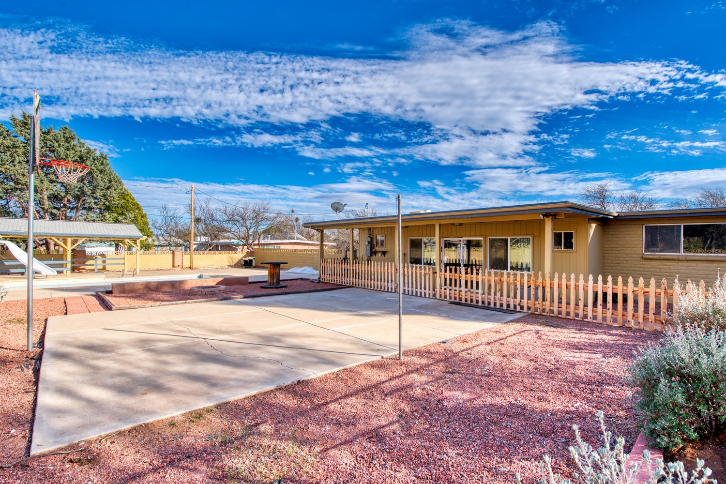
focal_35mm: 16
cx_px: 363
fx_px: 323
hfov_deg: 96.7
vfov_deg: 73.7
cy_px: 242
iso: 100
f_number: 10
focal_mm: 16
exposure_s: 1/200
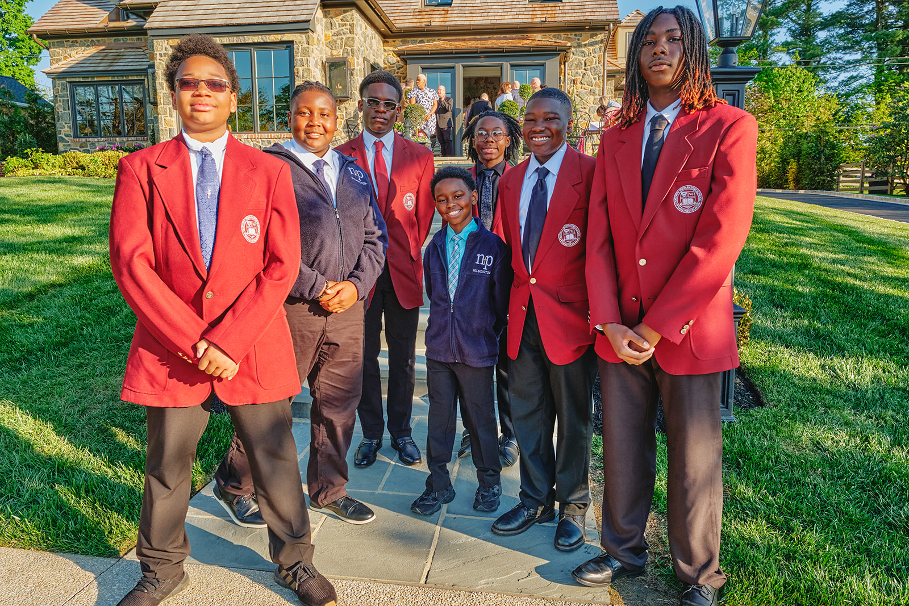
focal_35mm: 24
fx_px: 606
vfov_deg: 53.1
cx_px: 454
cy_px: 303
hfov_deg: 73.7
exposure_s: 1/250
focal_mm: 16
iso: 500
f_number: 6.4
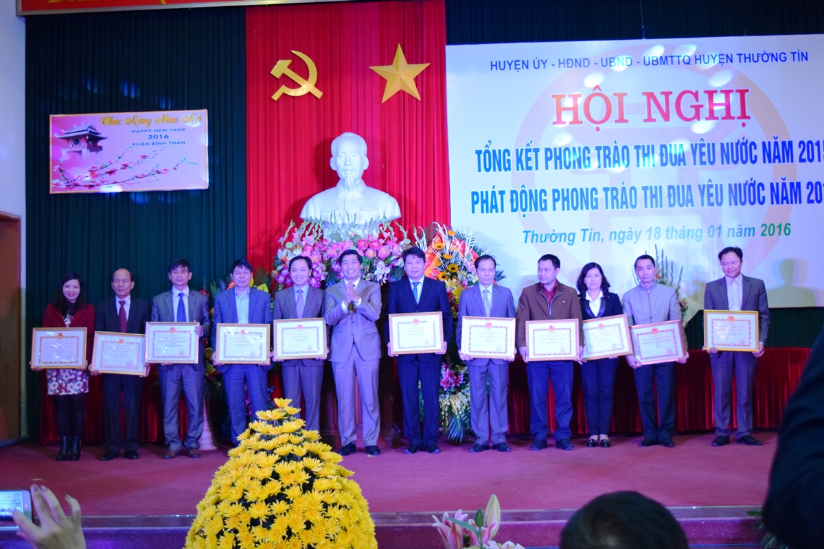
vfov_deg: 30.8
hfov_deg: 45.0
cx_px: 412
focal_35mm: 44
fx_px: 996
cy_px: 274
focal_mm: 29
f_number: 4.2
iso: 1800
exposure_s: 1/125
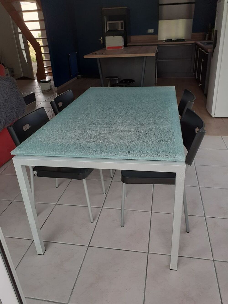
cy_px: 152
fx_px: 237
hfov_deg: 51.4
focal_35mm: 27
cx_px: 114
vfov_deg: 65.3
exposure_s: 1/113
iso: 40
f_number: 1.9
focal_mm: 3.6
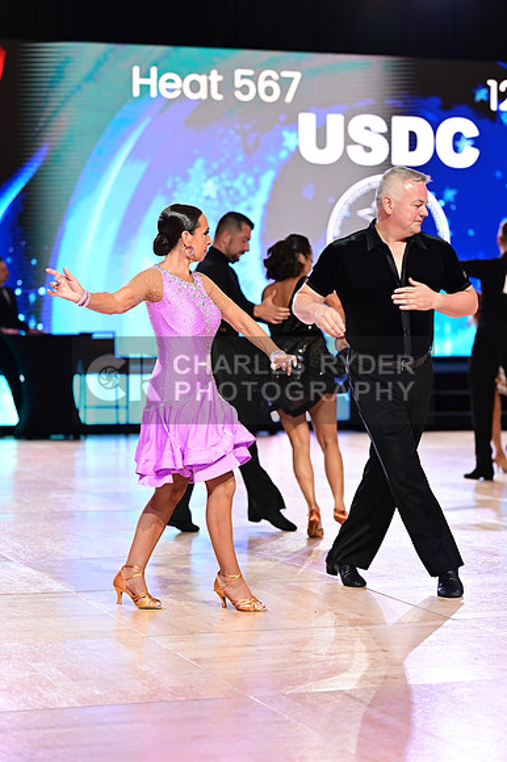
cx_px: 254
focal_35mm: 91
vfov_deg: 22.4
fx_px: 1925
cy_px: 381
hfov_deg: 15.0
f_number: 2.8
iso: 2000
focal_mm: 91
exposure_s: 1/500
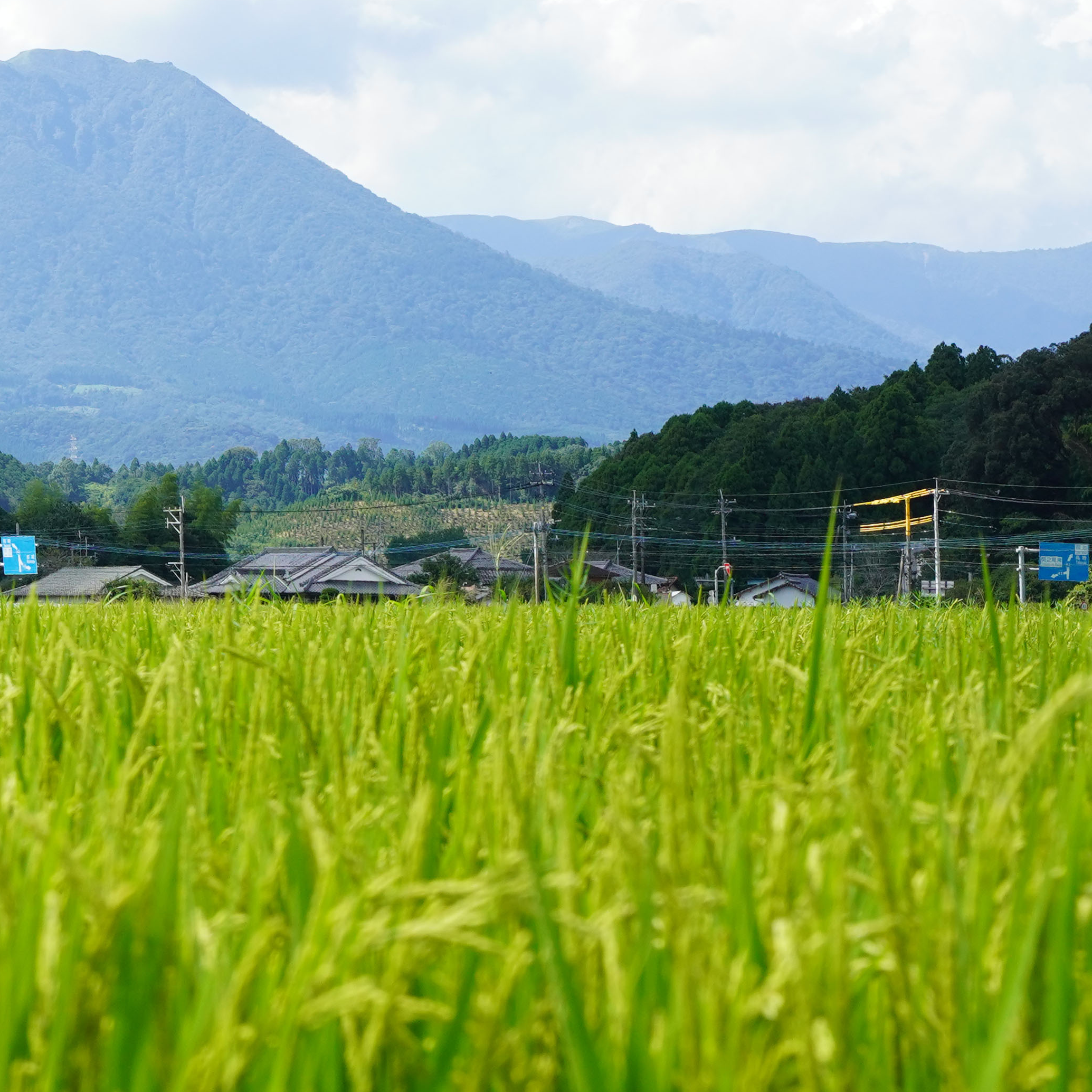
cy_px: 98
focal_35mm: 207
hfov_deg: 8.3
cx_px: -407
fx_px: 7388
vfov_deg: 8.4
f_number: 14
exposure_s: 1/200
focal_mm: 84
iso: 500
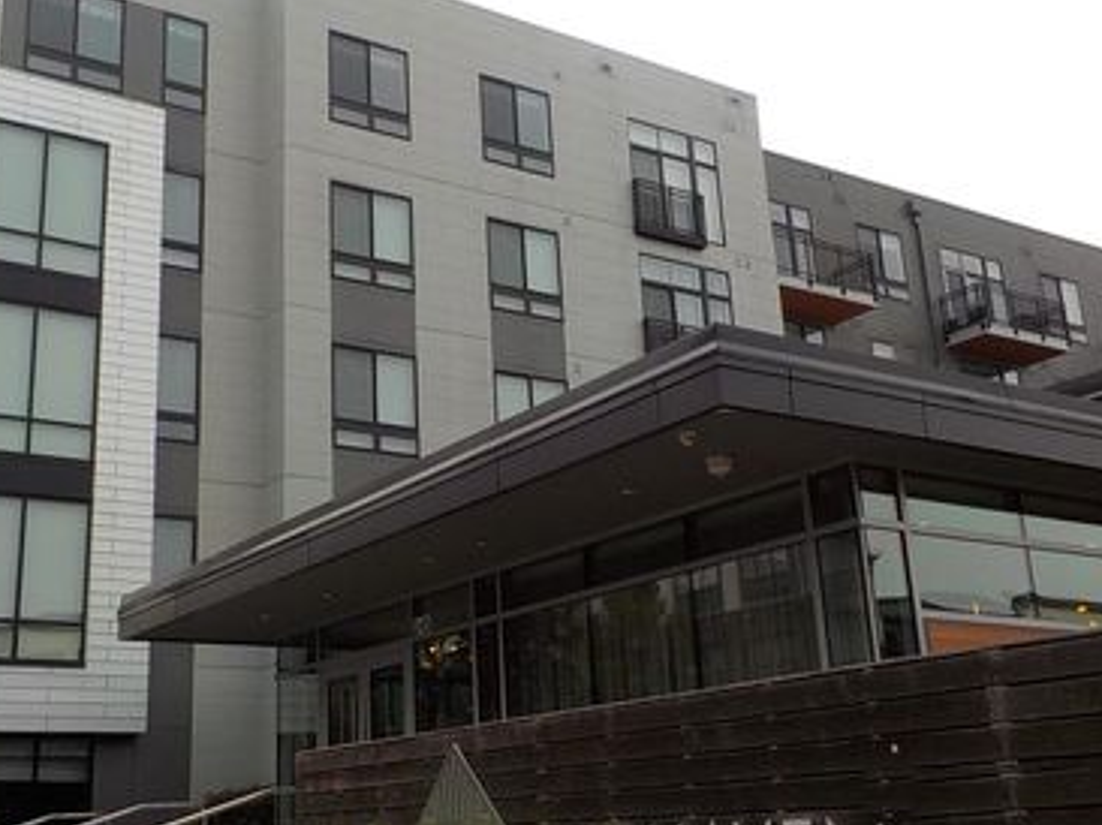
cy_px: 360
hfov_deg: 45.7
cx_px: 470
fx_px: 1304
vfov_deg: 35.0
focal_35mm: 41
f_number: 3.3
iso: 125
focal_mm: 4.1
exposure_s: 1/640
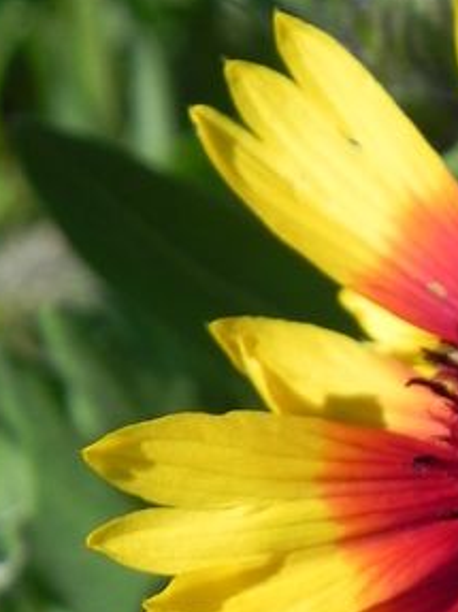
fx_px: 3248
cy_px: 531
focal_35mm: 184
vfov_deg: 10.7
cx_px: 575
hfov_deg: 8.0
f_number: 3.5
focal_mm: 11.8
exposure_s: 1/1600
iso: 160
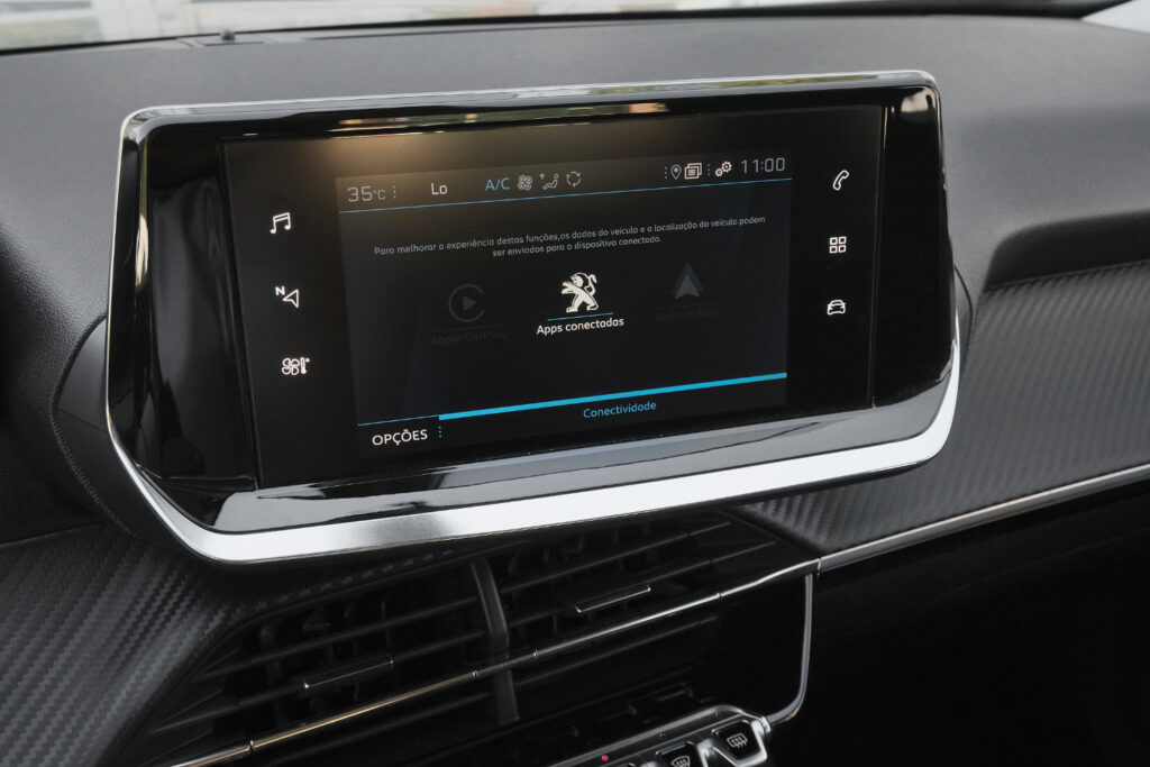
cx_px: 575
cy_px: 384
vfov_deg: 36.9
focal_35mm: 36
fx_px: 1150
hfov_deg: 53.1
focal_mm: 24.2
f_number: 9
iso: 2000
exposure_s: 1/100
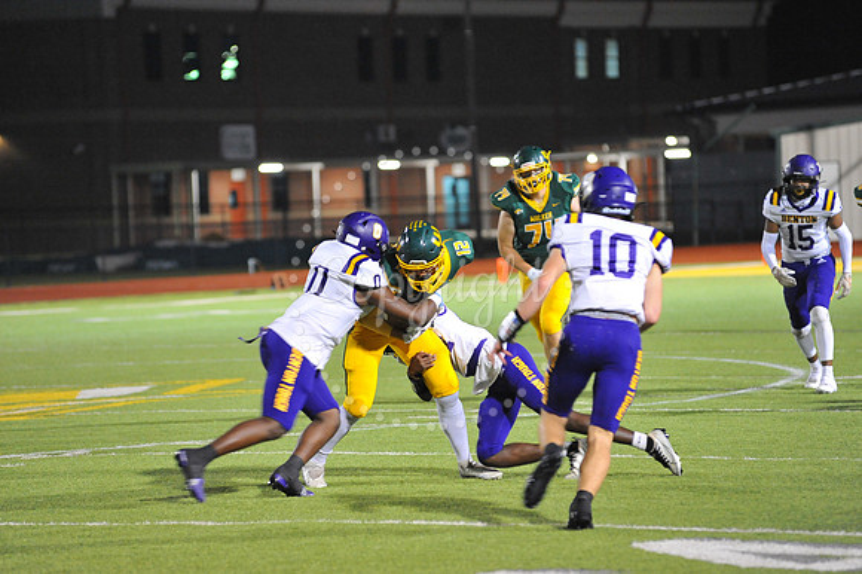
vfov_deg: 6.9
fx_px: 4786
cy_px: 287
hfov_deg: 10.3
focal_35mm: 200
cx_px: 431
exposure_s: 1/160
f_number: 4
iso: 4000
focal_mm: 200
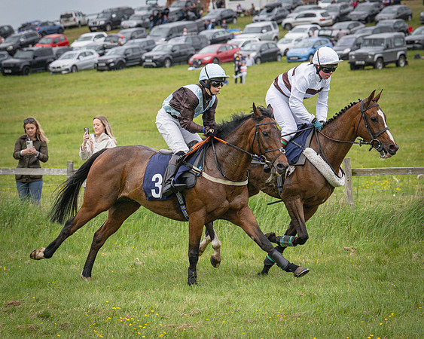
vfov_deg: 8.8
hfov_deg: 11.0
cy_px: 180
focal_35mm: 176
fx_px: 2202
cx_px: 246
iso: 400
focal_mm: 91
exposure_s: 1/1600
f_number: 4
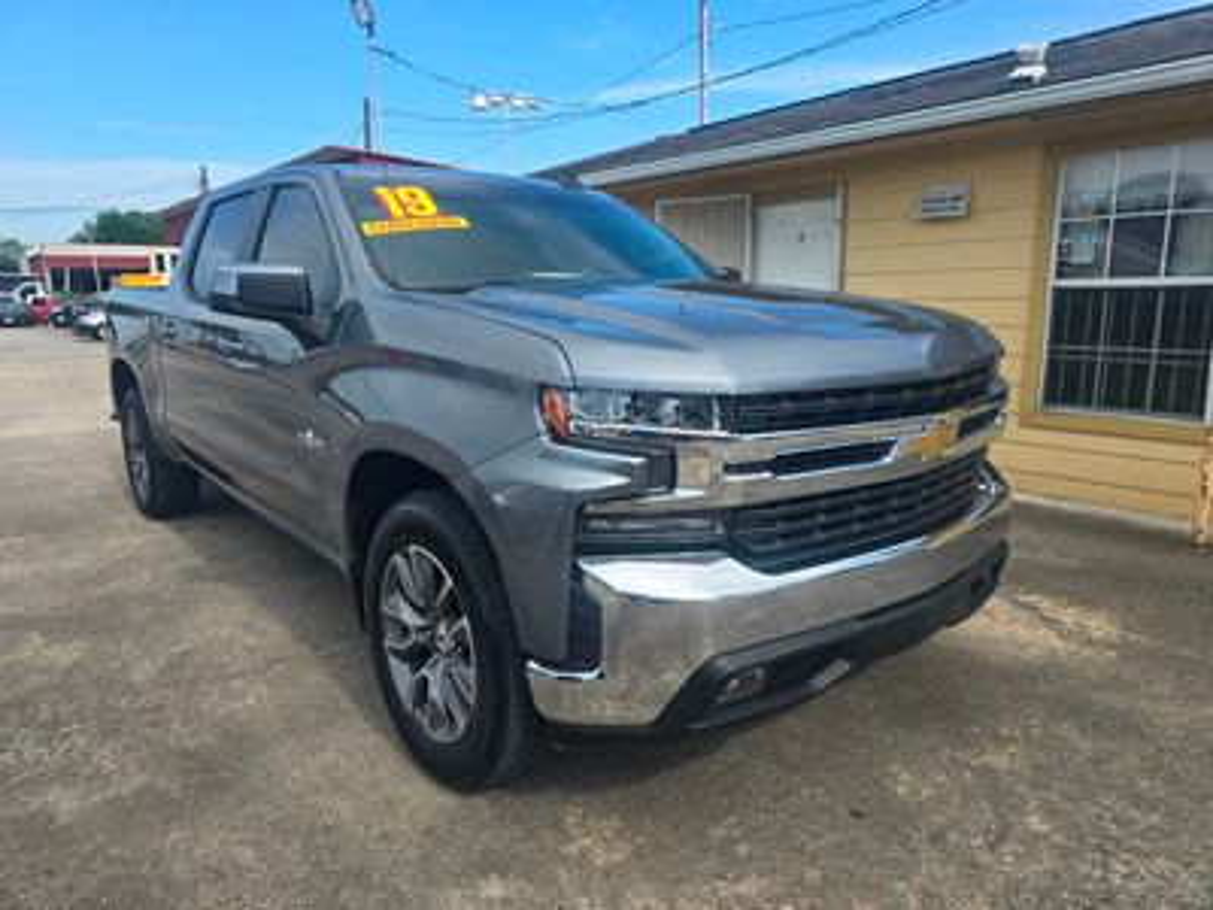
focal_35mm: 23
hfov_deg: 73.9
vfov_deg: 58.9
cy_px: 455
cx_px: 606
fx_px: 806
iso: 12
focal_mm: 6.3
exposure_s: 1/400
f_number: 1.7
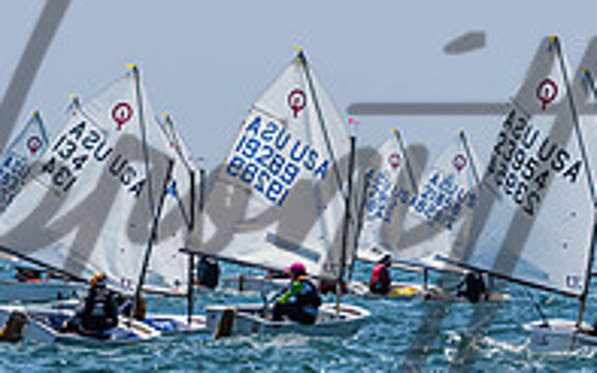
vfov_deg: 2.8
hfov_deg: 4.5
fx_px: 7515
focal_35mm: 462
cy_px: 130
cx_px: 248
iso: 250
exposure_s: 1/1250
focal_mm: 120
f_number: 6.7
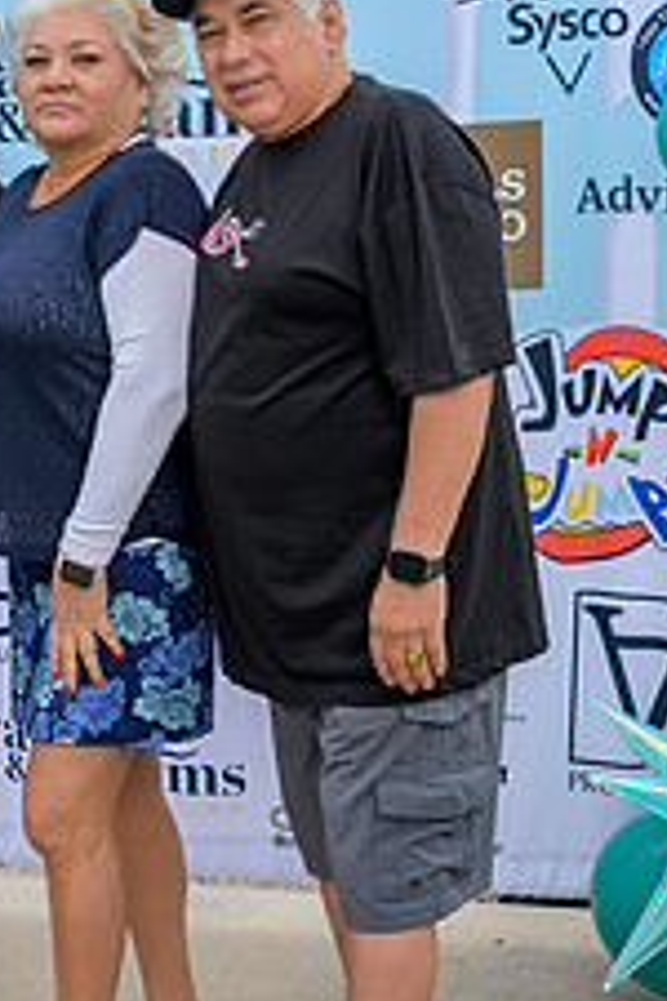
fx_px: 1862
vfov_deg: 30.0
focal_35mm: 67
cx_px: 169
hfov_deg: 20.2
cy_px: 374
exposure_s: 1/200
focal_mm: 33.5
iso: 320
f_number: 4
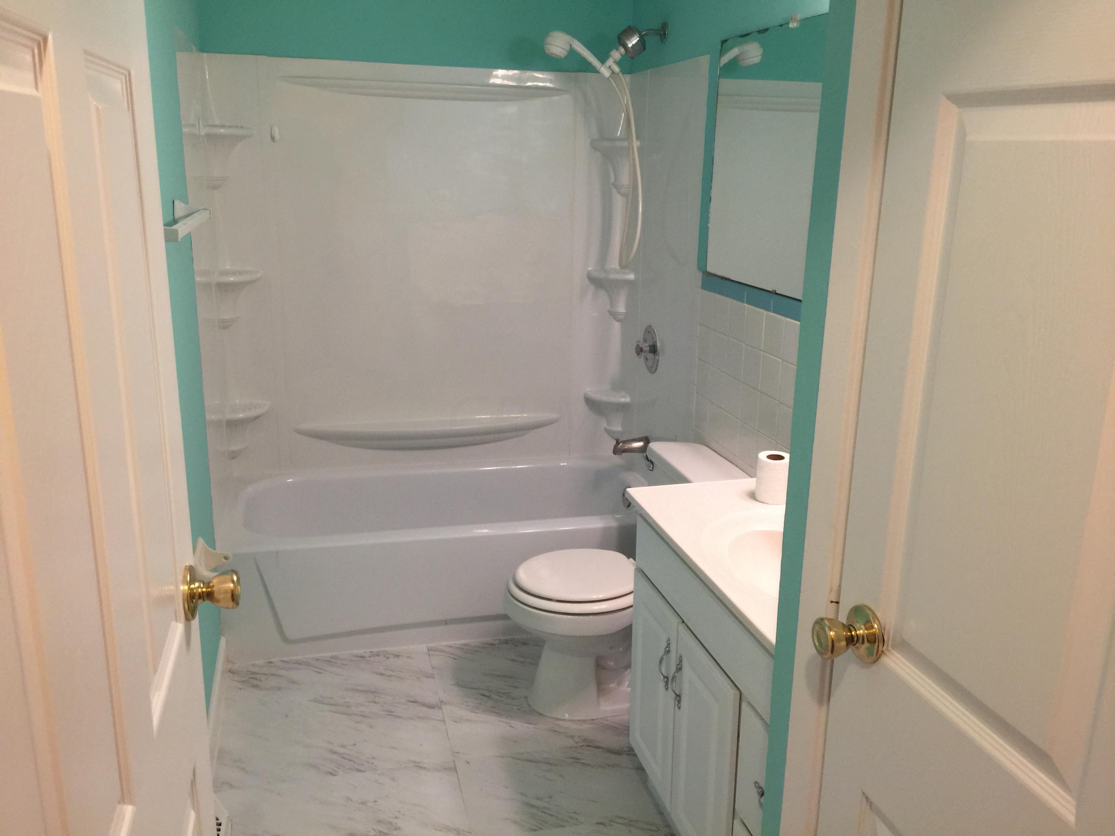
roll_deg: -2.0
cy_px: 418
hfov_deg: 61.7
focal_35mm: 29
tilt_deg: -15.2
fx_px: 934
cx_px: 558
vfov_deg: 48.2
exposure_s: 1/15
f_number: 2.2
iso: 64
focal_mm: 4.15
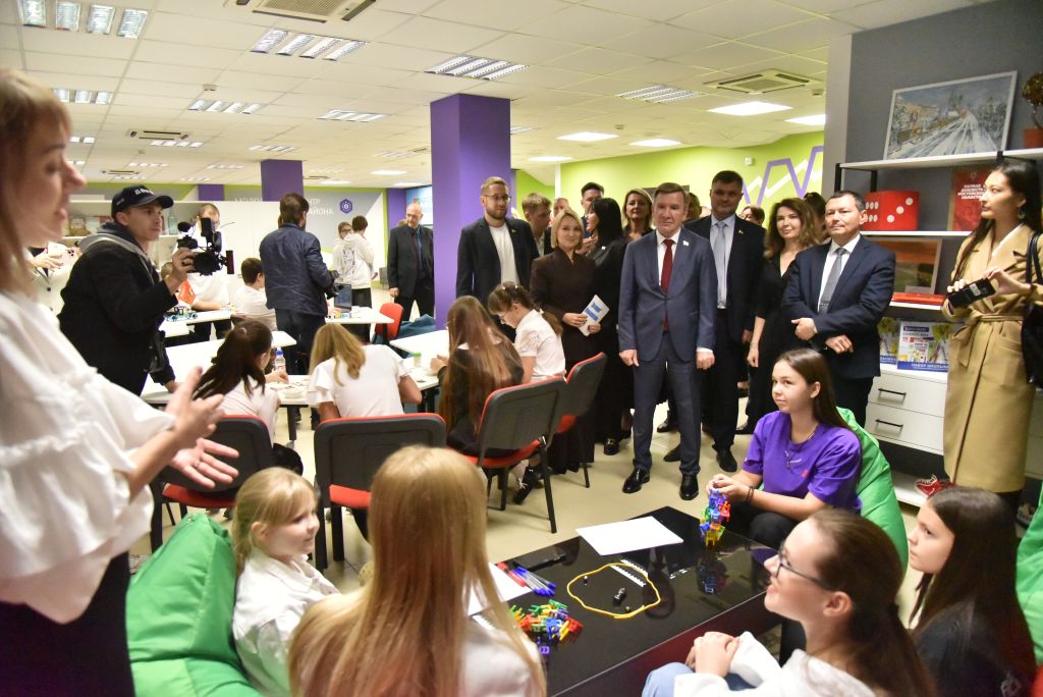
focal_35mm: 24
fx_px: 696
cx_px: 522
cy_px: 348
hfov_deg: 73.7
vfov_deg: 53.2
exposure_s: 1/1000
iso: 11400
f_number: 4.5
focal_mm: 24
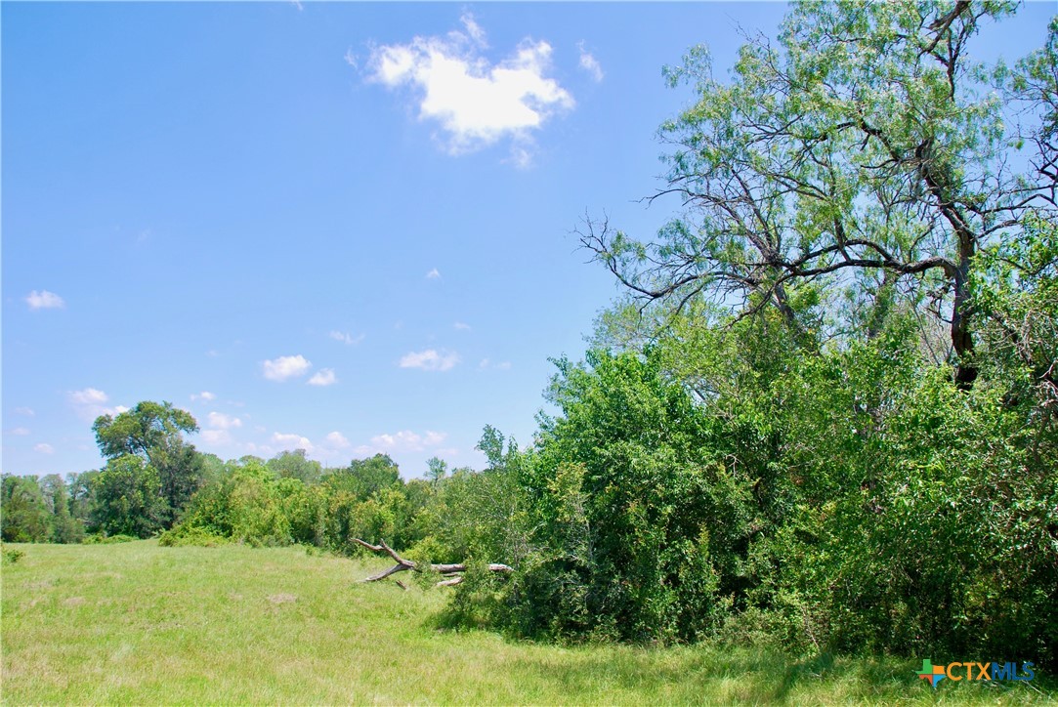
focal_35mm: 27
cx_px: 529
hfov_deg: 67.3
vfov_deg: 48.0
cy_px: 354
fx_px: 794
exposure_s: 1/200
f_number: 7.1
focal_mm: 18
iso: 100
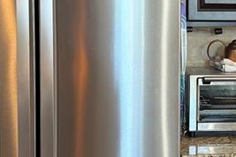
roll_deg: +0.0
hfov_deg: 21.3
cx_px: 205
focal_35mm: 94
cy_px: 46
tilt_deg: -3.8
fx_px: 616
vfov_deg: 14.5
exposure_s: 1/60
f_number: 1.78
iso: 200
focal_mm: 6.76
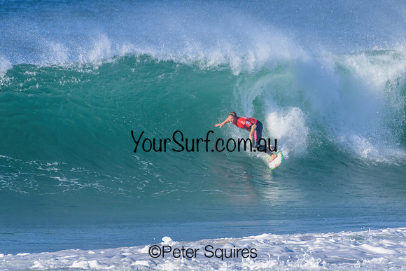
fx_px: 11280
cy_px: 136
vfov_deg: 1.4
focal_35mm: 1000
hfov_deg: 2.1
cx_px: 203
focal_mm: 1000
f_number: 11
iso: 1400
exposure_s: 1/2000
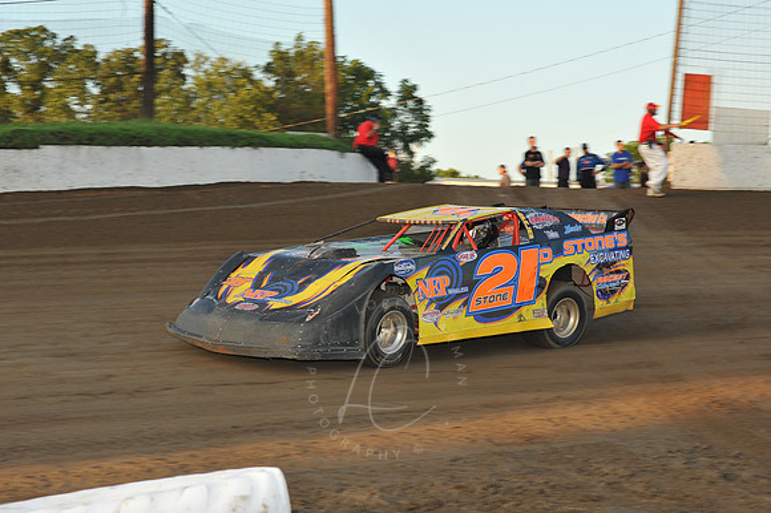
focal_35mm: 92
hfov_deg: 22.2
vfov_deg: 14.8
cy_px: 256
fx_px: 1969
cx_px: 386
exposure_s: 1/320
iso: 640
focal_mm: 92
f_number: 8
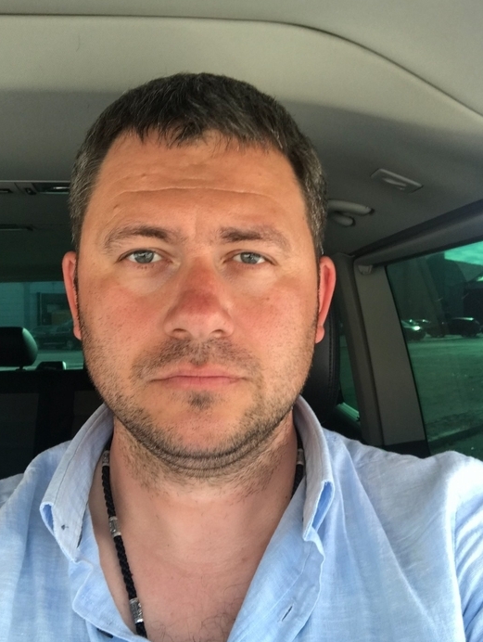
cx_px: 224
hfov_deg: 38.7
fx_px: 687
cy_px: 331
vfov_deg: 50.1
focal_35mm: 37
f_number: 2.2
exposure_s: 1/50
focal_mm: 2.87
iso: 25
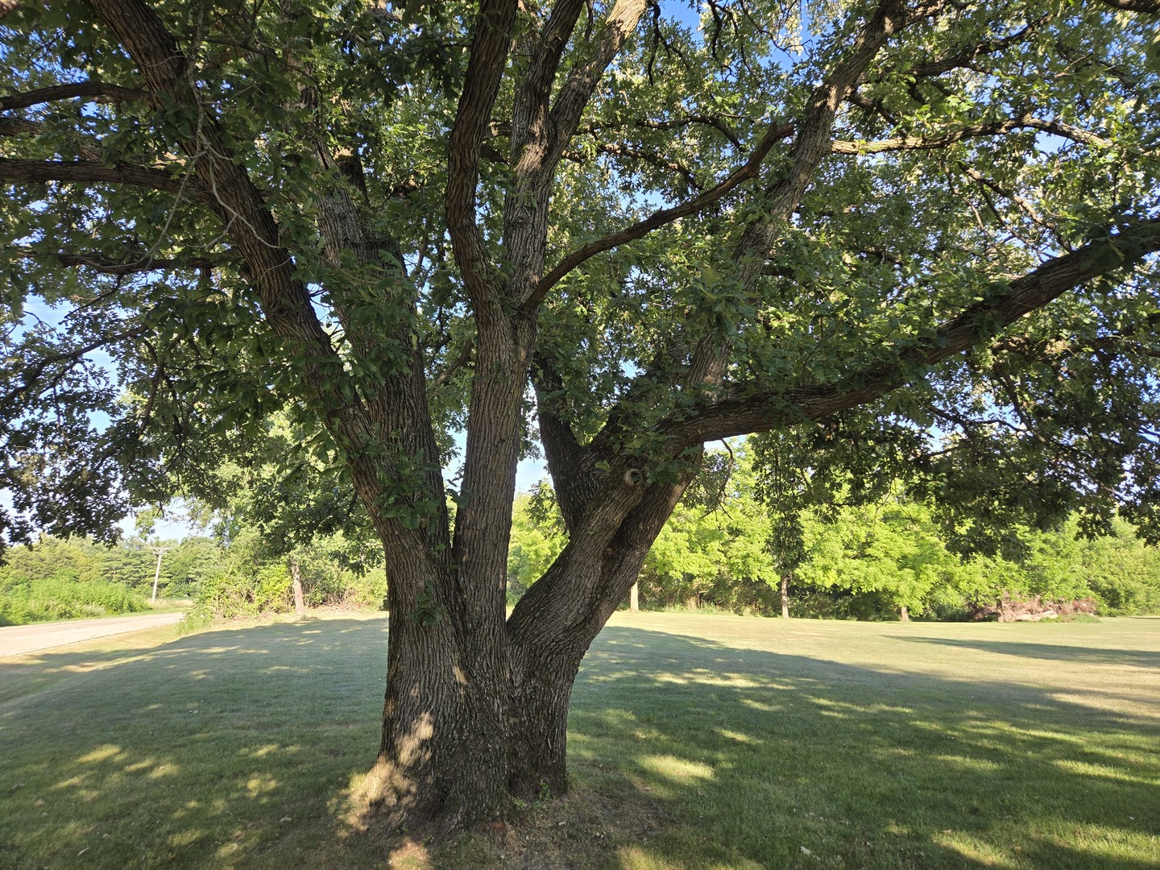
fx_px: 771
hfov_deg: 73.9
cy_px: 435
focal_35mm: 23
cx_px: 580
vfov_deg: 58.9
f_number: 1.8
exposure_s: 1/315
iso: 25
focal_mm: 5.4
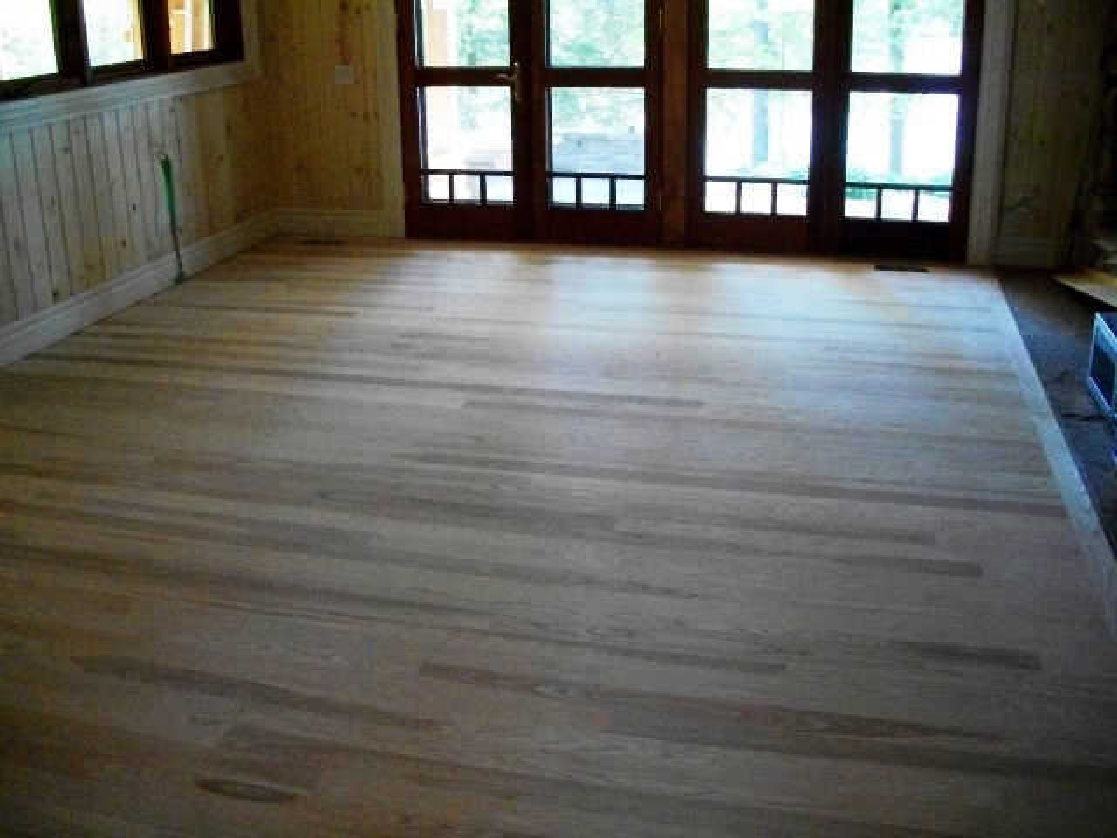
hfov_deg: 52.6
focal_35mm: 35
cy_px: 419
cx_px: 558
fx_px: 1129
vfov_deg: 40.7
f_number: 3.1
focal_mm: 6.3
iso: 800
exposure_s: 1/80
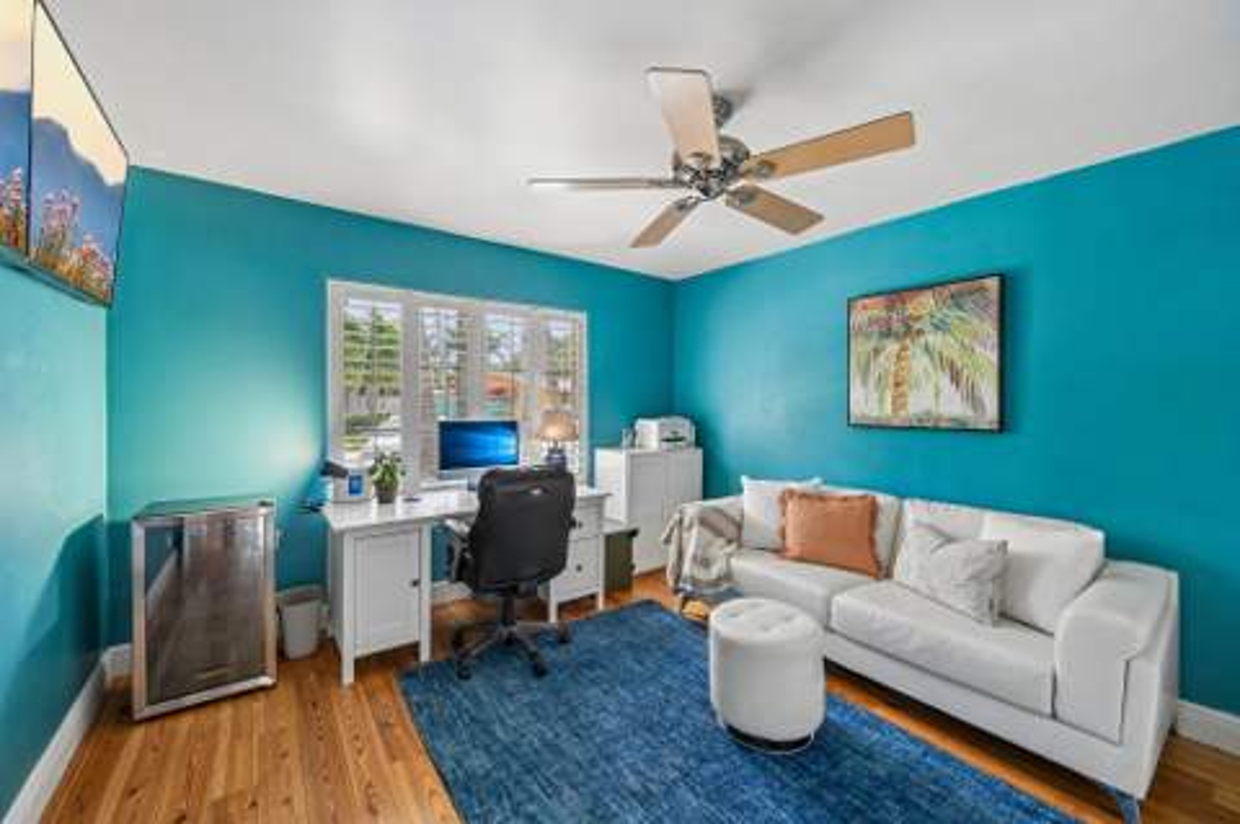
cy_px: 412
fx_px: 482
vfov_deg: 81.1
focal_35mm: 14
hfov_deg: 104.3
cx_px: 620
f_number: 8
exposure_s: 1/100
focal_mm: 14
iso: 3200
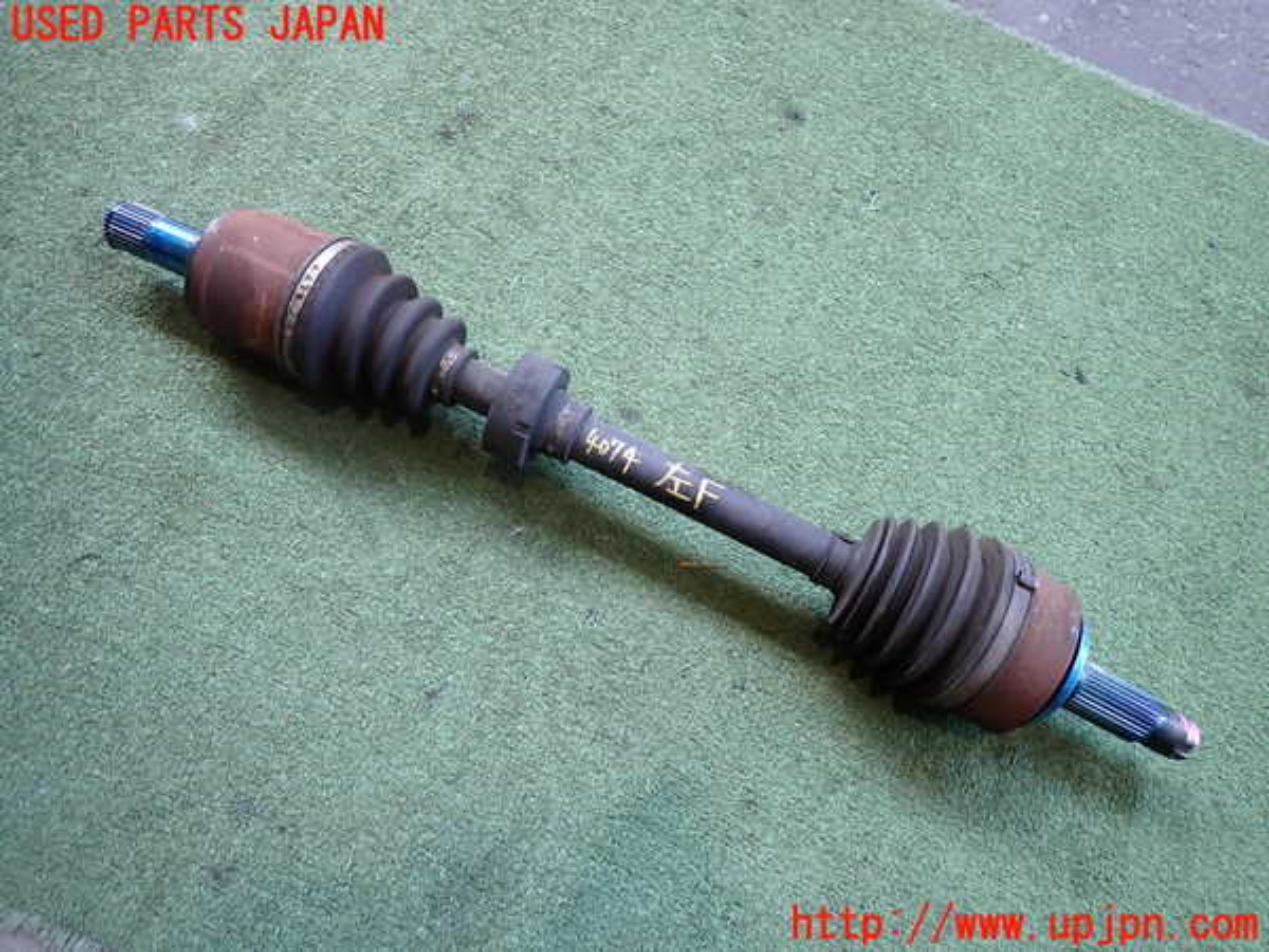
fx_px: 916
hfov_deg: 69.4
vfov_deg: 54.9
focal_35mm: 25
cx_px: 634
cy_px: 476
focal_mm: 4.5
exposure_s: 1/100
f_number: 2
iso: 200
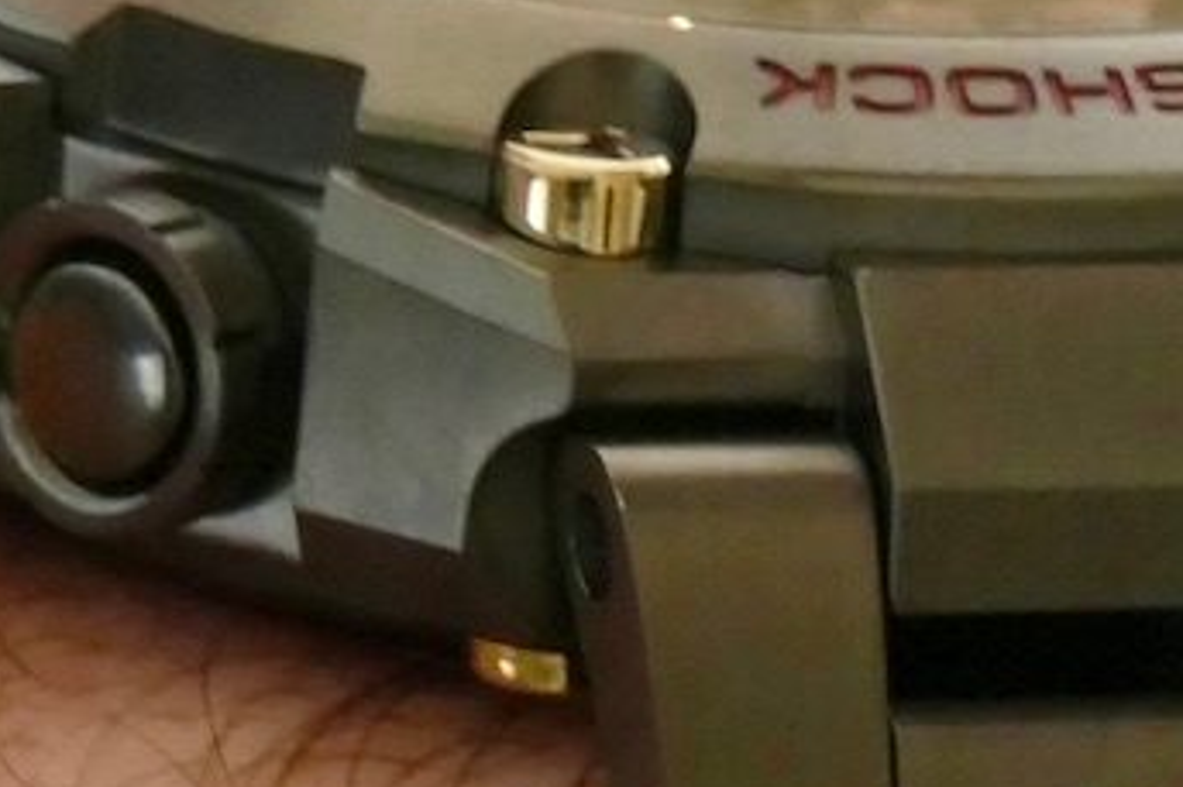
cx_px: 832
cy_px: 871
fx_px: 24075
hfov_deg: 2.8
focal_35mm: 733
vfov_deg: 1.9
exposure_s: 1/60
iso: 1600
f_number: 3.9
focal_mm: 45.89
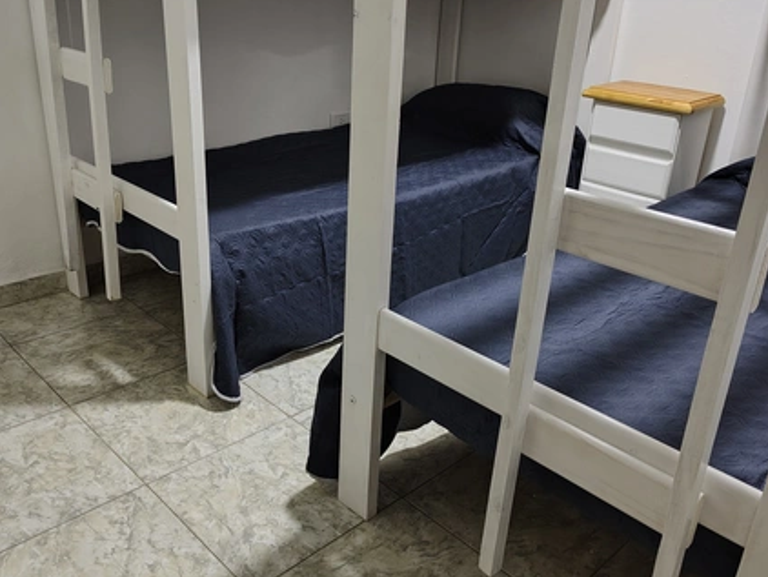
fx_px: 555
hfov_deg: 69.4
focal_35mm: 25
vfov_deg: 54.9
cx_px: 384
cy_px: 280
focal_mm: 5.56
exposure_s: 1/33.3
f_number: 1.8
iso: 814
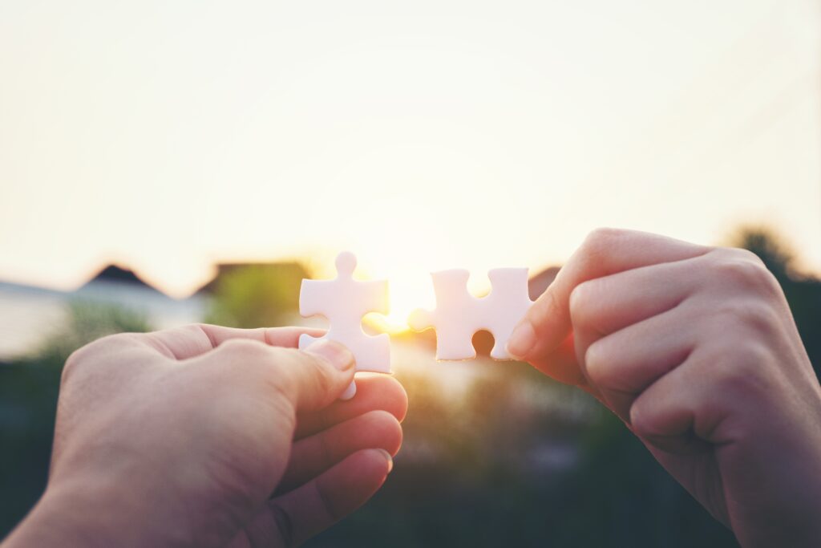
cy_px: 274
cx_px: 410
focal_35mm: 83
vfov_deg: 16.5
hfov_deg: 24.5
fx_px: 1893
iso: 800
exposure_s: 1/400
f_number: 7.1
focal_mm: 55
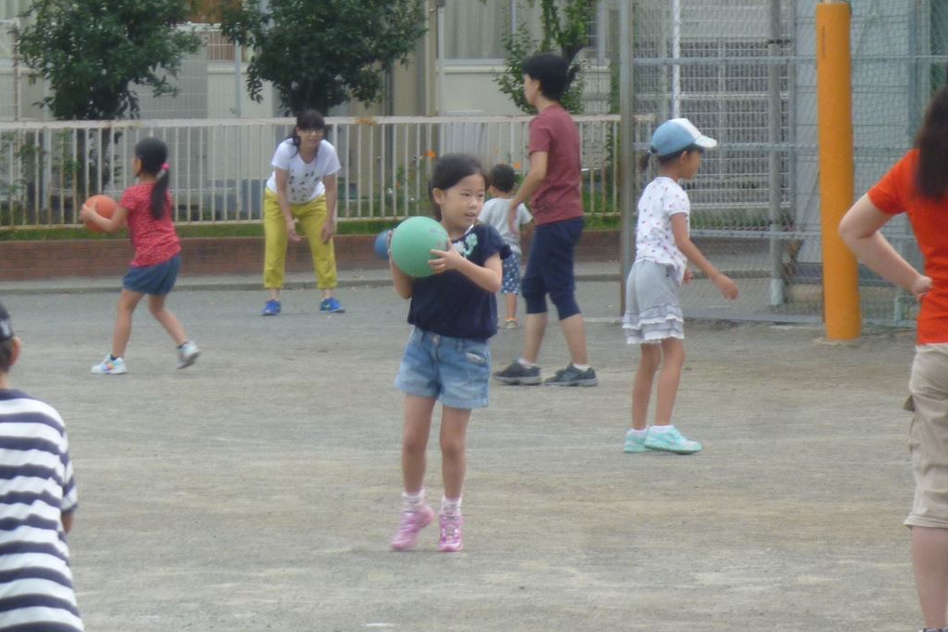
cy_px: 320
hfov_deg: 7.5
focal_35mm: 276
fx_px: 7266
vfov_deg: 5.0
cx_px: 474
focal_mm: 22.5
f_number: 5.9
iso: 100
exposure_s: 1/125
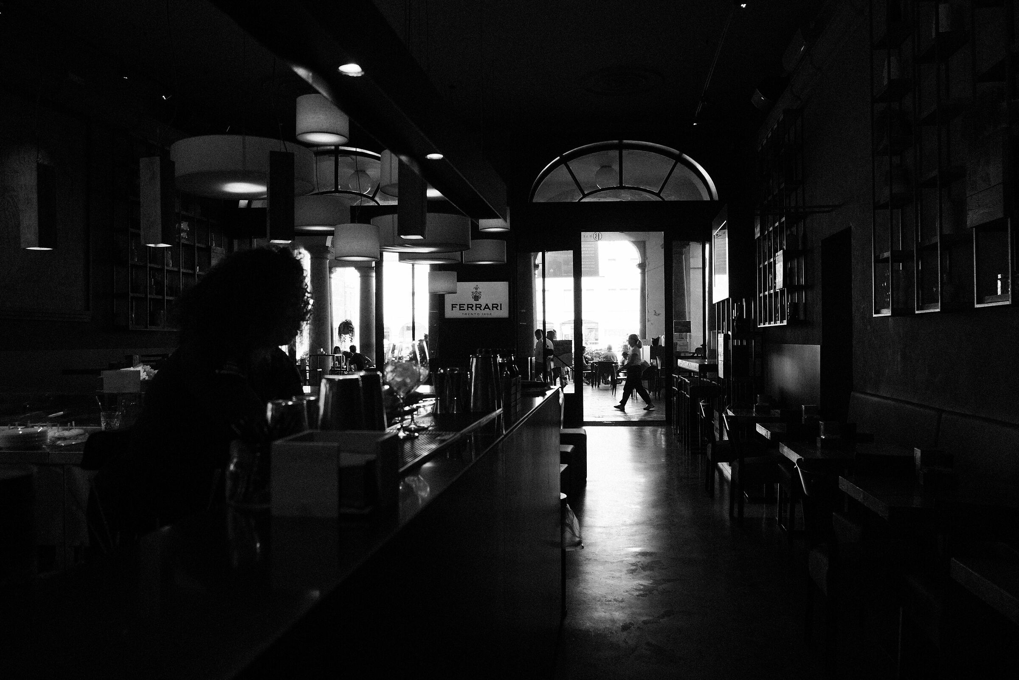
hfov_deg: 67.4
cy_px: 340
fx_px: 764
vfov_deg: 47.9
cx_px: 510
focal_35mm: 27
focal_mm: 18
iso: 500
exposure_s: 1/320
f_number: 3.2
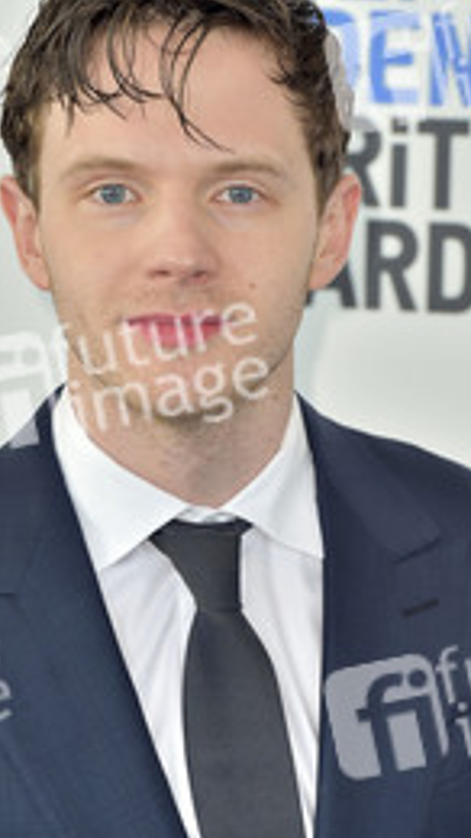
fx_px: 7159
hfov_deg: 3.8
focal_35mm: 322
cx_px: 198
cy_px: 541
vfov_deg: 6.7
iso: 500
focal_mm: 200
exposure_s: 1/320
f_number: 6.3
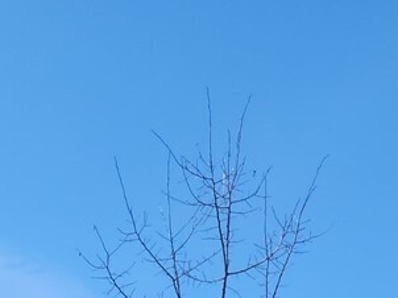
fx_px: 1402
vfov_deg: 10.2
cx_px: 84
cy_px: 765
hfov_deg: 16.1
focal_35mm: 122
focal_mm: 5.4
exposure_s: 1/1321
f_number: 1.8
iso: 20
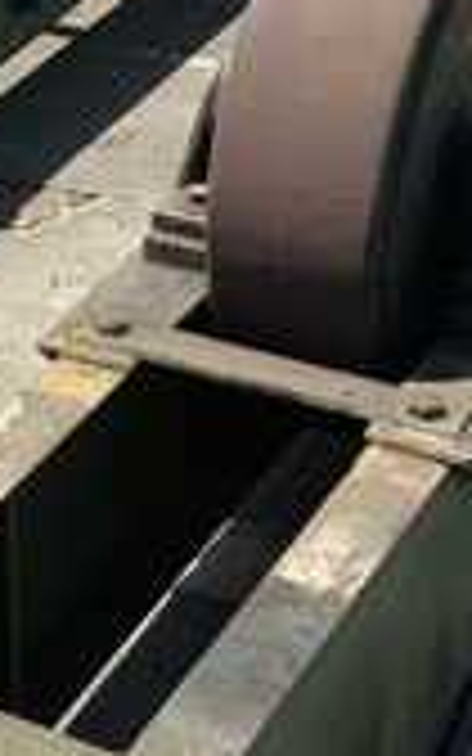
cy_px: 292
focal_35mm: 110
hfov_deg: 11.9
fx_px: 2264
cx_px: 94
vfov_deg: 18.9
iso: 16
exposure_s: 1/1342
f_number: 1.8
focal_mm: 3
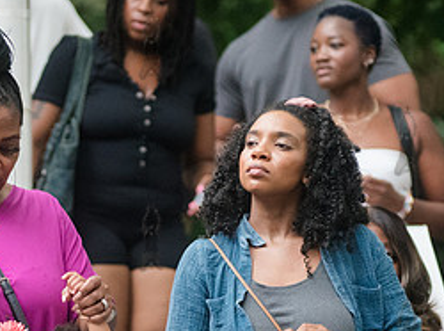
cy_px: 347
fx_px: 6612
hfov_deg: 3.8
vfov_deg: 2.9
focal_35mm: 517
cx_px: 112
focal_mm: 155
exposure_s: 1/400
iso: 3200
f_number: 4
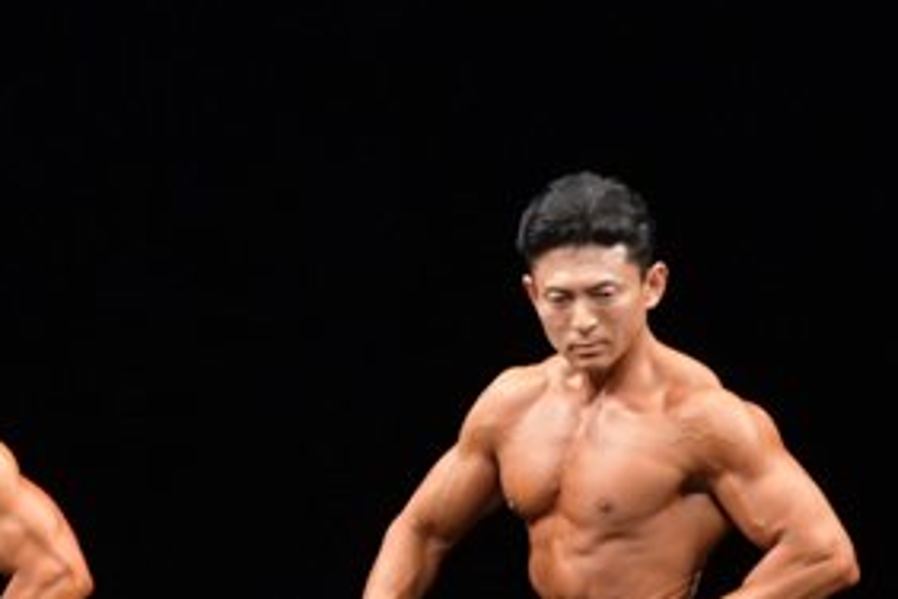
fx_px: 15439
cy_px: 781
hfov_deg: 3.3
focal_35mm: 619
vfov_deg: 2.2
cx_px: -250
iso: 3200
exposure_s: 1/400
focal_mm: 150
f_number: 5.6
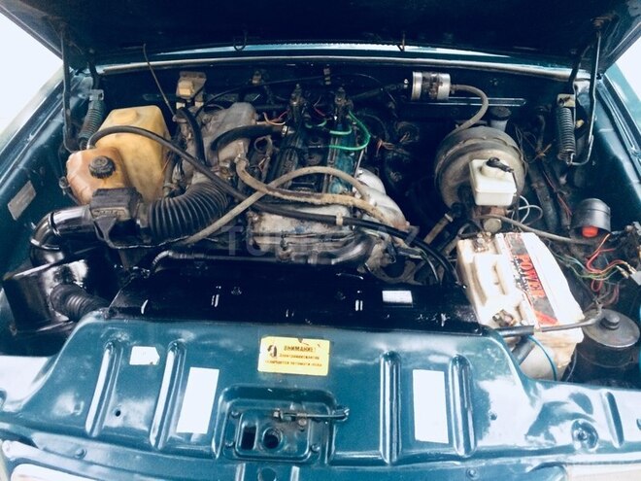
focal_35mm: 29
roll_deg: +1.1
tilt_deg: -39.1
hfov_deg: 61.7
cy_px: 240
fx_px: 537
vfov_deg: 48.2
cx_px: 320
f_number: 2.2
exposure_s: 1/33
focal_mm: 4.15
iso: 80
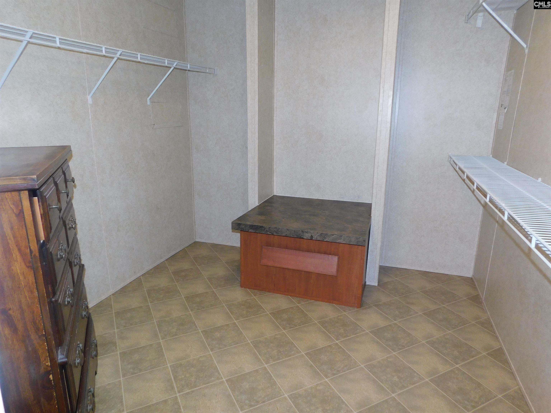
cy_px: 206
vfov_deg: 58.9
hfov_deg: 73.9
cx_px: 276
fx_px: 366
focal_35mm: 23
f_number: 3
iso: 200
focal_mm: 4
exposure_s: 1/30
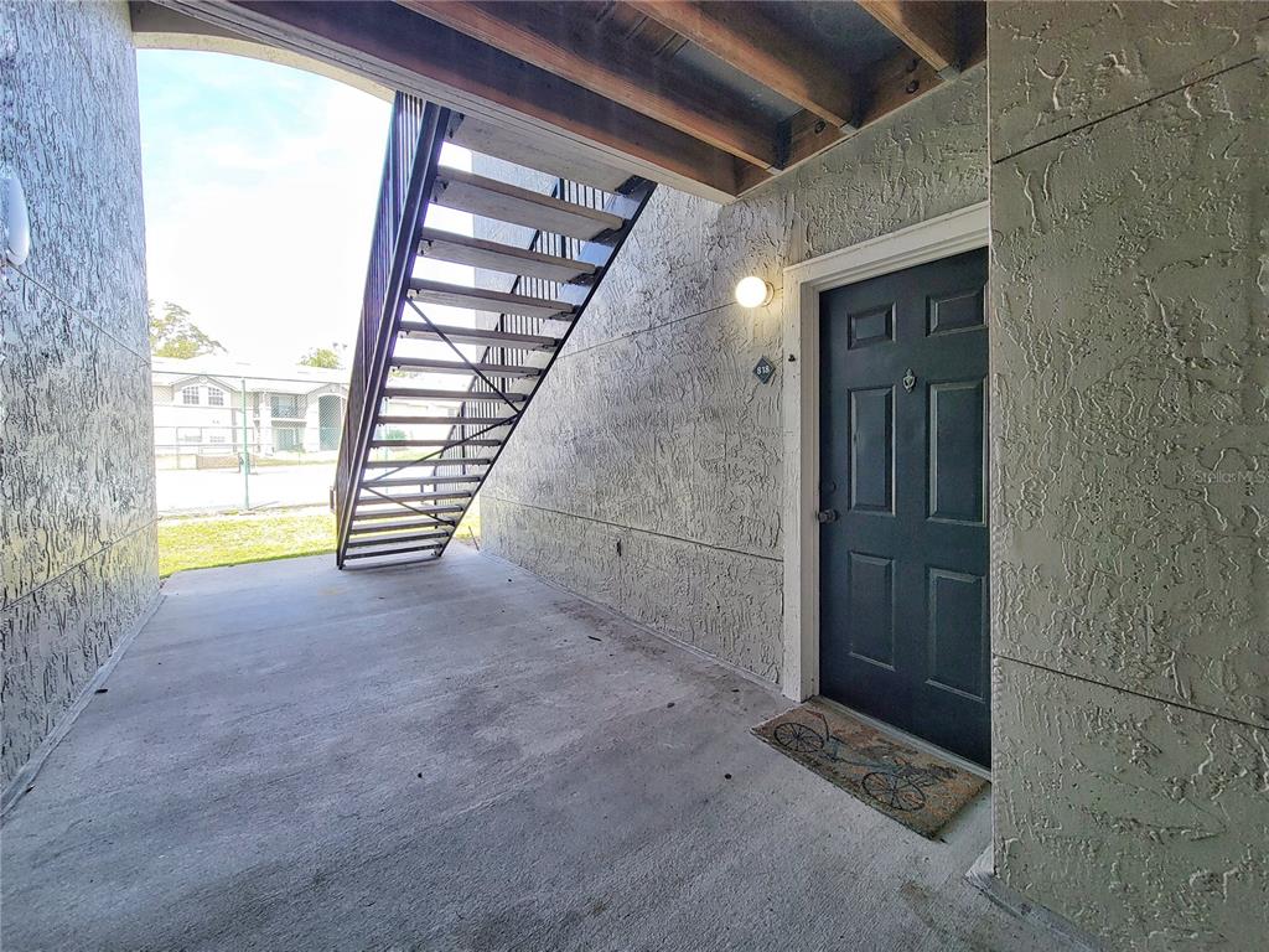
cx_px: 634
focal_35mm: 13
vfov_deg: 89.9
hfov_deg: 106.2
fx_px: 477
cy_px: 476
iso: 50
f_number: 2.2
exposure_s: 1/180
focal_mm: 2.2
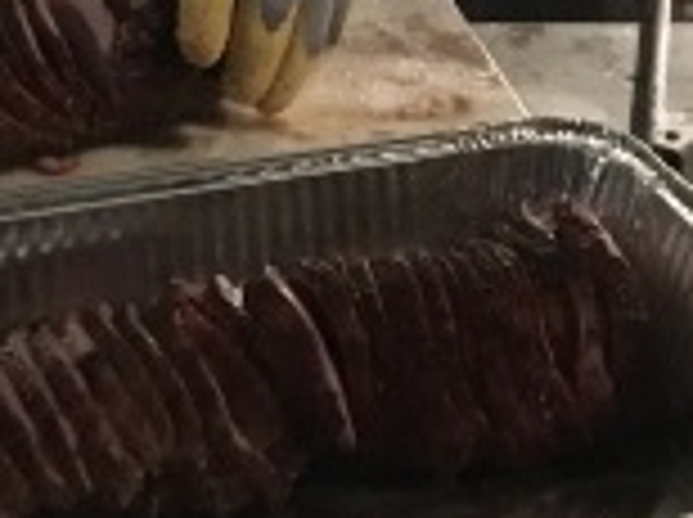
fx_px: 3018
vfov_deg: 9.4
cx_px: 486
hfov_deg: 13.1
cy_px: -374
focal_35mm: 151
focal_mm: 4.15
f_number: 2.2
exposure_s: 1/15
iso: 320
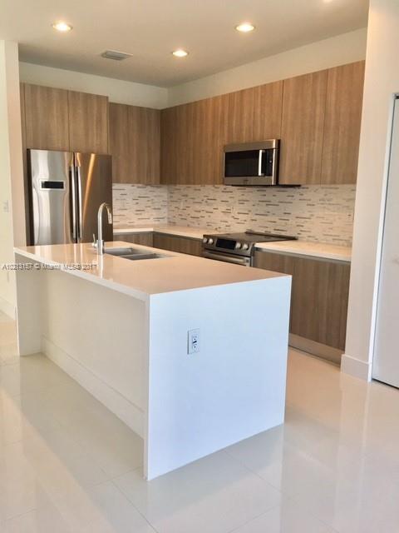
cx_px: 200
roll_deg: -0.9
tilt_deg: -7.8
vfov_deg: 61.7
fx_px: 446
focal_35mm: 29
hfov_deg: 48.2
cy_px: 266
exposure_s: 1/40
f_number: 2.2
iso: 25
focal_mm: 4.15
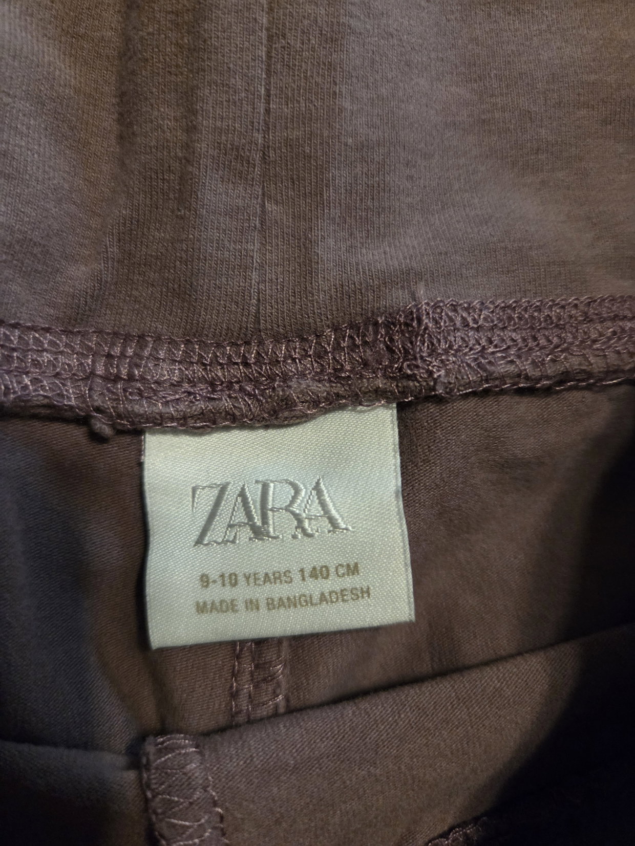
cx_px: 318
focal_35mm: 23
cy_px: 423
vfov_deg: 73.9
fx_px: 562
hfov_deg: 58.9
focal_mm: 5.4
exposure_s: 1/100
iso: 2000
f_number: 1.8
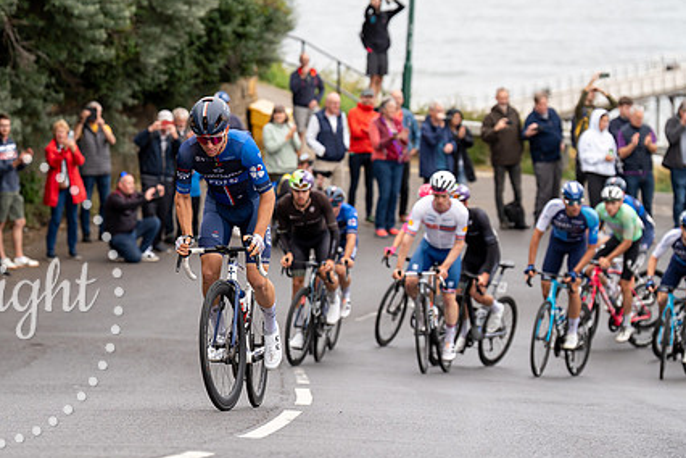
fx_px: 3525
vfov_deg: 7.4
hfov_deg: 11.1
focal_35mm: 185
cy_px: 212
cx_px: 222
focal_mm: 136
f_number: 3.5
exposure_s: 1/1000
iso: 320
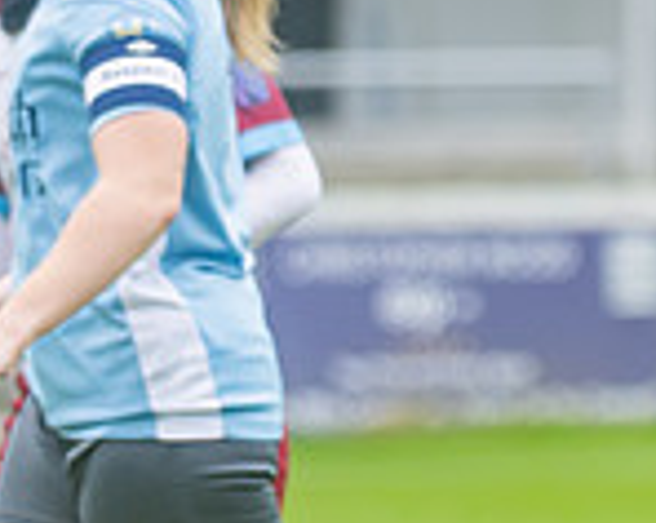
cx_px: -15
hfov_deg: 1.5
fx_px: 24314
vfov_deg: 1.2
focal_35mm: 1254
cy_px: 714
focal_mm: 195
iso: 560
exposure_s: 1/1600
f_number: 2.8
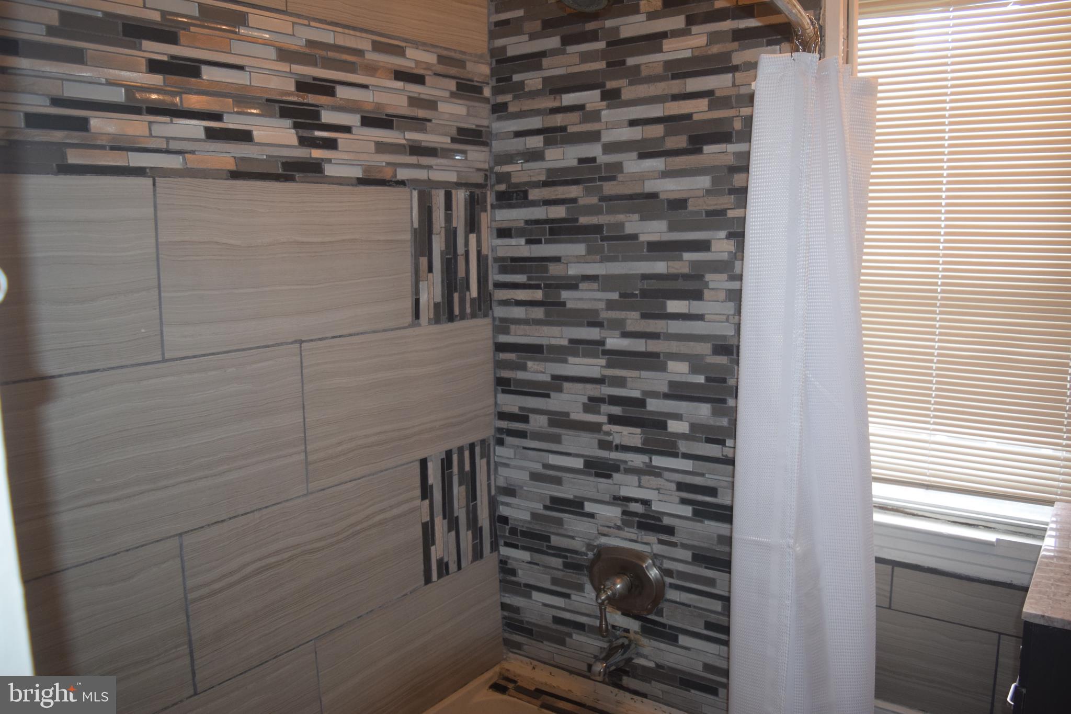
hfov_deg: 47.9
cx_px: 536
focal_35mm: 40
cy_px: 357
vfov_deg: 33.0
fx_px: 1205
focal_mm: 27
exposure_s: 1/80
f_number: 4.5
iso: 800
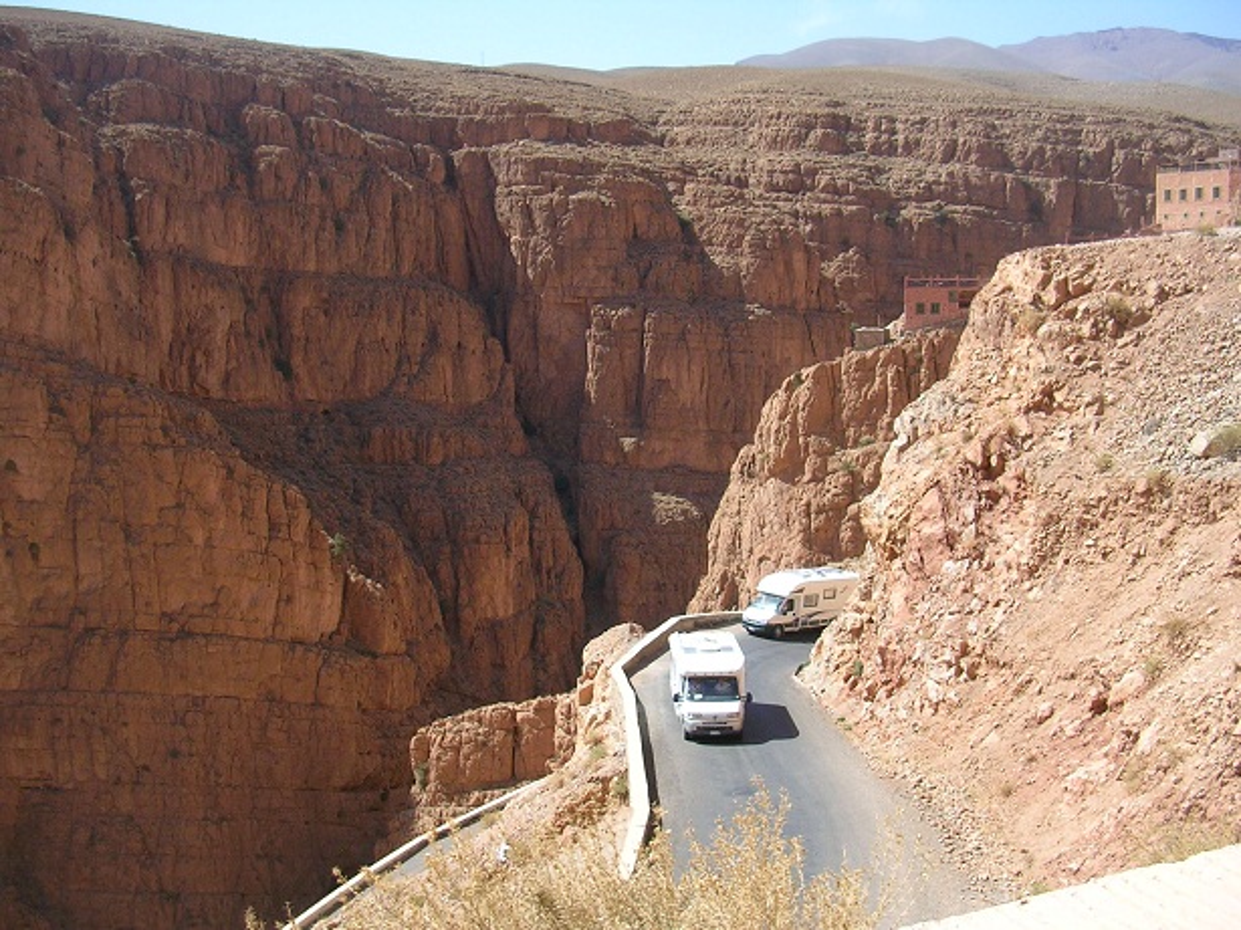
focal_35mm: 38
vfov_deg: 37.7
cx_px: 620
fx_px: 1362
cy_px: 465
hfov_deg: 49.0
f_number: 2.8
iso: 50
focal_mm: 5.8
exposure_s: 1/582
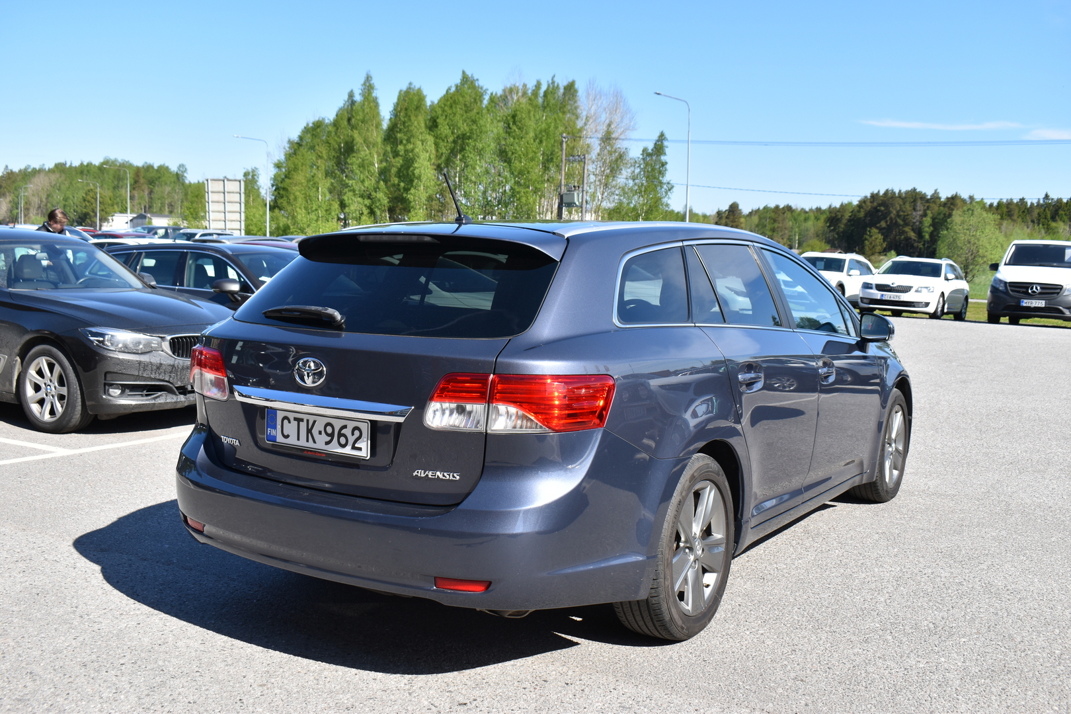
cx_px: 536
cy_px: 357
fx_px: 1071
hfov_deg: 53.1
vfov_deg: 36.9
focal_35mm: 36
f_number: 8
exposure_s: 1/500
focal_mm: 24
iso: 200
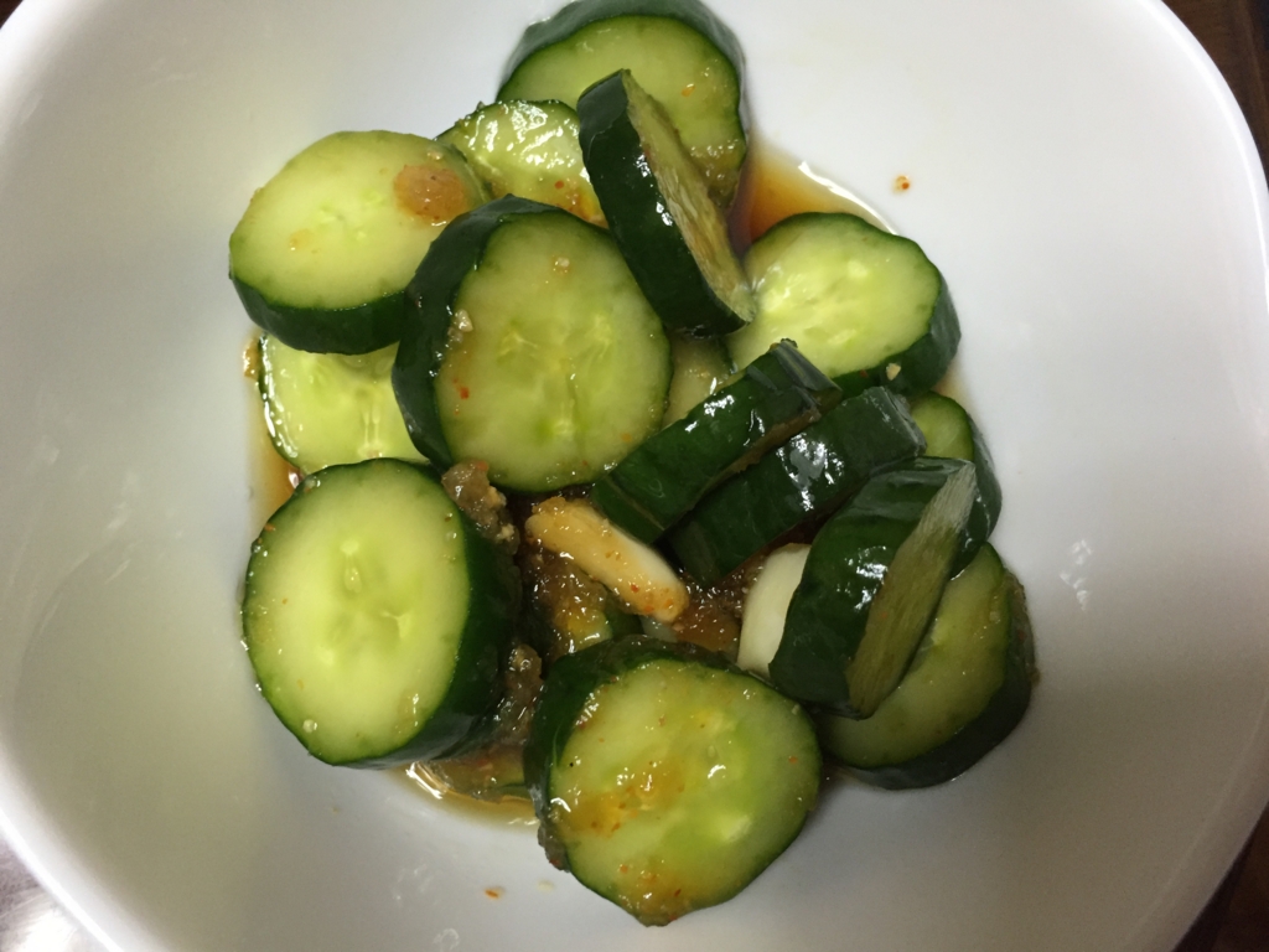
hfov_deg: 61.7
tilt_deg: -79.1
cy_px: 476
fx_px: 1063
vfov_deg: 48.2
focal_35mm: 29
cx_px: 634
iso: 160
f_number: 2.2
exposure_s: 1/30
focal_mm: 4.15
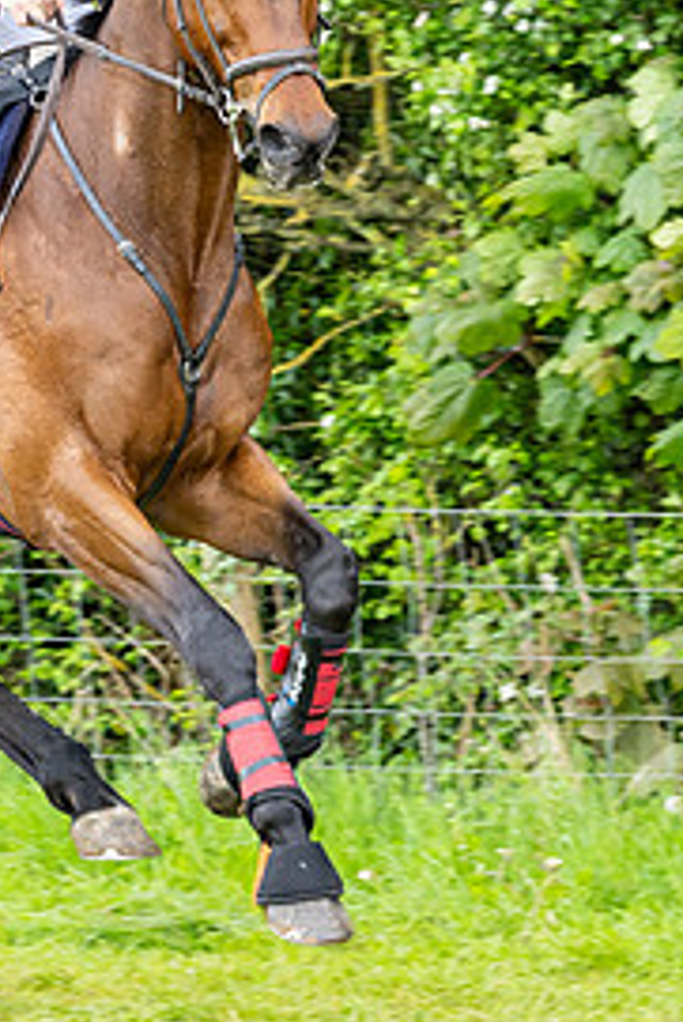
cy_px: 241
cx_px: 100
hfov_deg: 3.2
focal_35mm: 429
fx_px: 12192
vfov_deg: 4.8
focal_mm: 130
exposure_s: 1/400
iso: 400
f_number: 5
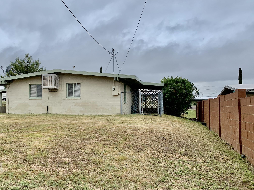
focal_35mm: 38
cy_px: 95
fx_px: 279
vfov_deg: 37.7
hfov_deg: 47.8
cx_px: 77
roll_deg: +0.3
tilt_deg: +4.6
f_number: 1.8
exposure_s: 1/701
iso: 25
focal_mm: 4.25
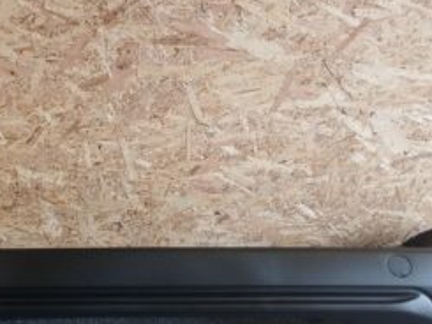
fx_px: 662
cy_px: 180
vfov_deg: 27.5
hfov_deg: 35.4
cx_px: 113
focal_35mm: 53
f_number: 1.8
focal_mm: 3.98
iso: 250
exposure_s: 1/50
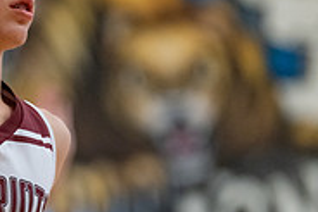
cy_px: 123
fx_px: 4906
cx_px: -52
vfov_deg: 2.5
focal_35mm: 555
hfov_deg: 3.7
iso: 5000
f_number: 2.8
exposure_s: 1/1000
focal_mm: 176
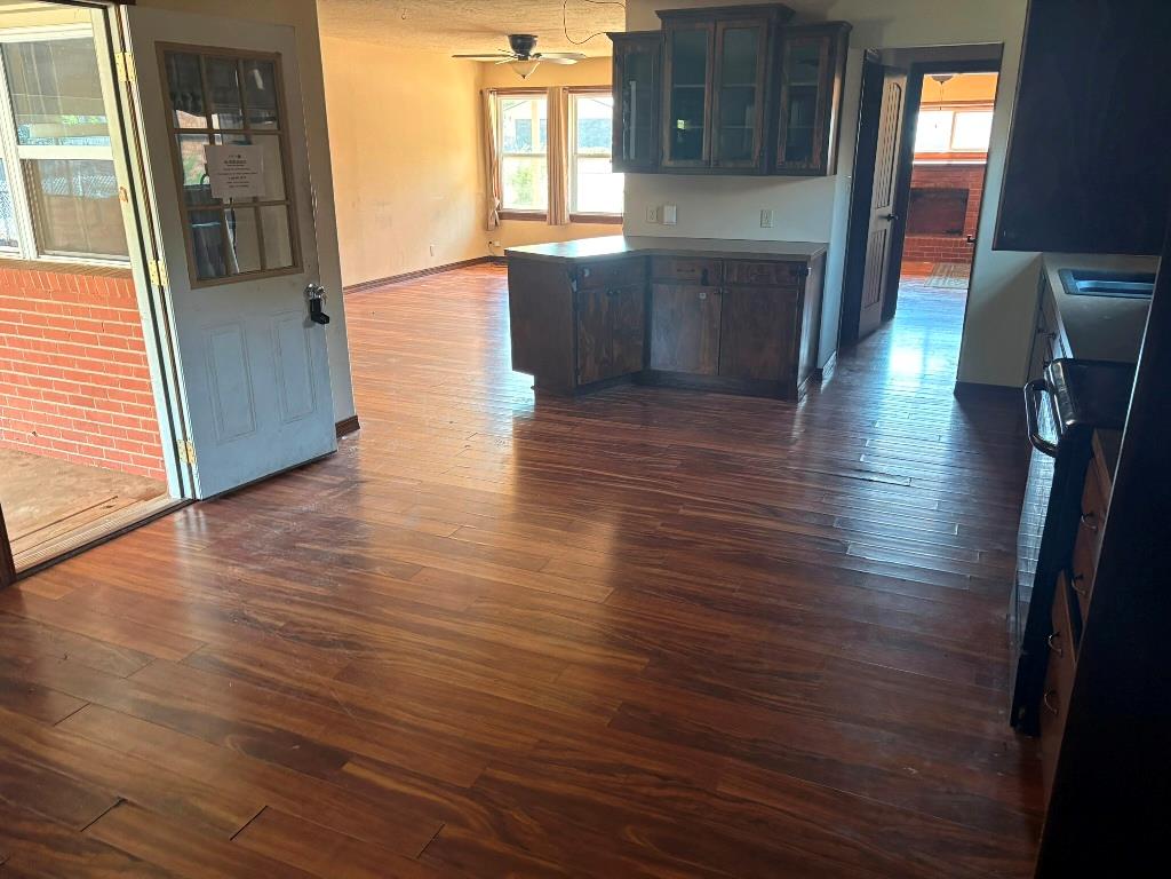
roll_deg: -1.0
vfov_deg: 53.1
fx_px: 880
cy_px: 440
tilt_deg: -17.6
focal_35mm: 26
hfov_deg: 67.3
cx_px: 586
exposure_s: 1/60
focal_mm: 5.96
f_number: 1.6
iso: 320
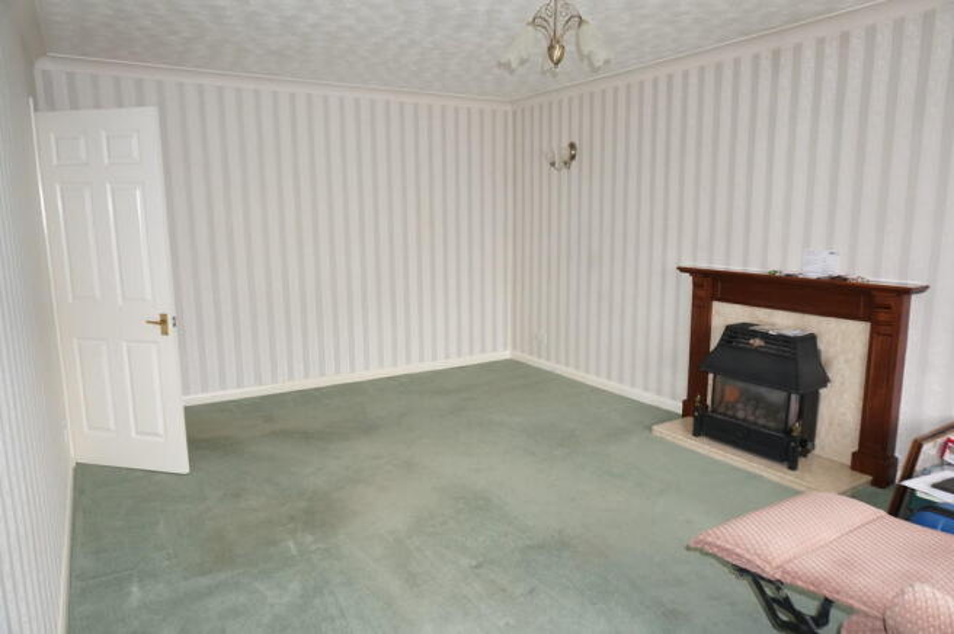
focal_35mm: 24
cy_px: 317
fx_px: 635
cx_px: 477
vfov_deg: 53.0
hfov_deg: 73.8
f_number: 4
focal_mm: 16
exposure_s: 1/60
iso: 640
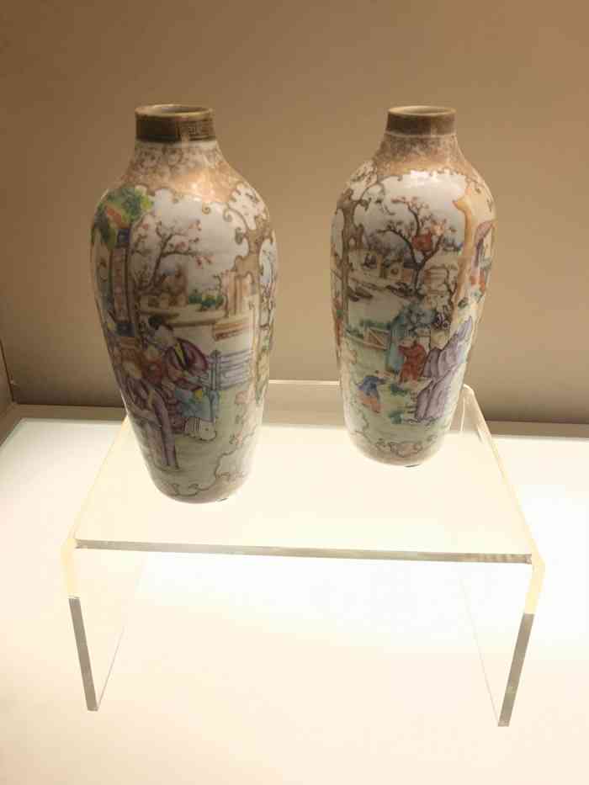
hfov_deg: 49.8
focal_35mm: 28
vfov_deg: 63.4
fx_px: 635
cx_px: 294
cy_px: 392
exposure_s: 1/17
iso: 40
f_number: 1.8
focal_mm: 3.99
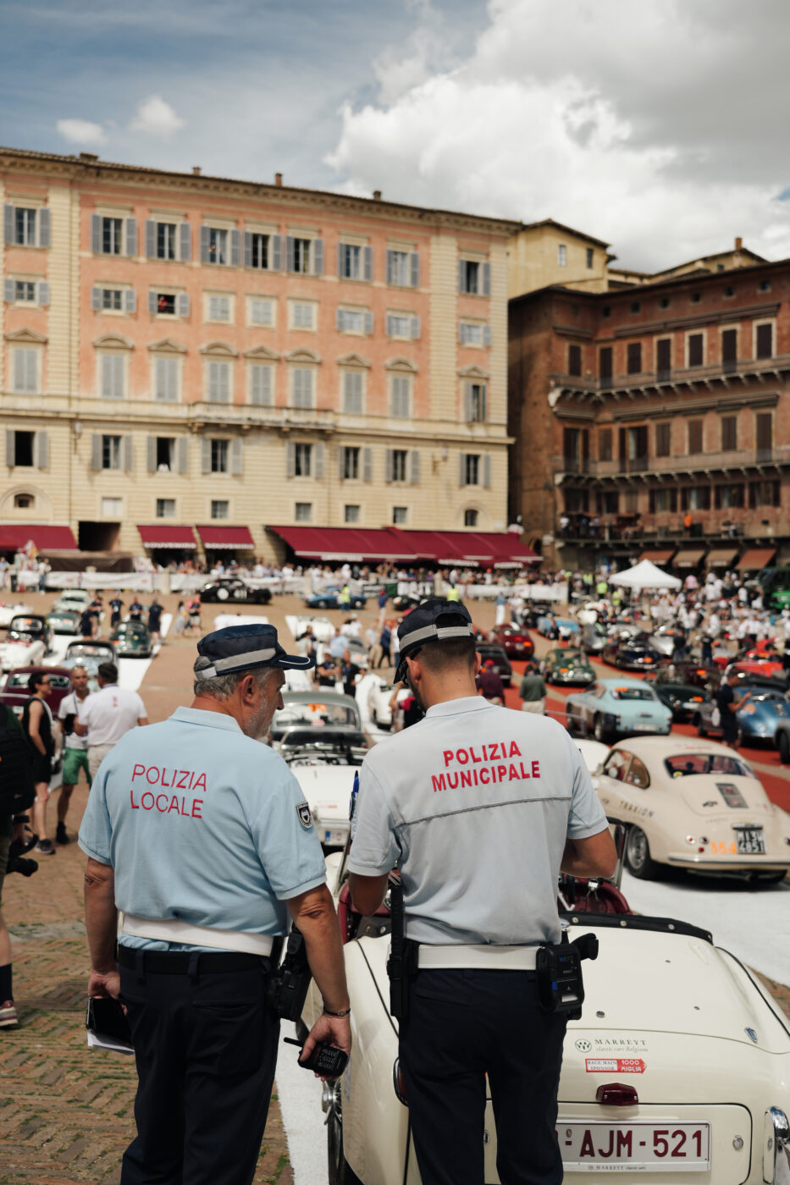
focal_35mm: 42
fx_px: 1383
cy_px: 592
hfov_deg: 31.9
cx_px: 395
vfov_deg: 46.4
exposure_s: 1/500
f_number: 4
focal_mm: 42
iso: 100
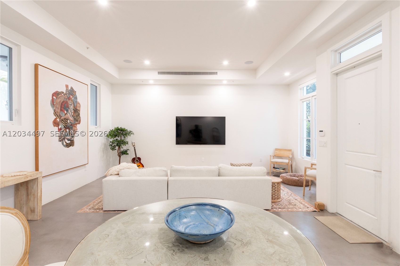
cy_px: 133
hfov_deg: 95.0
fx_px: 183
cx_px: 200
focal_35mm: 16
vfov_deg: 72.0
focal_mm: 11
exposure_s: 1/4
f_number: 8
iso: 250
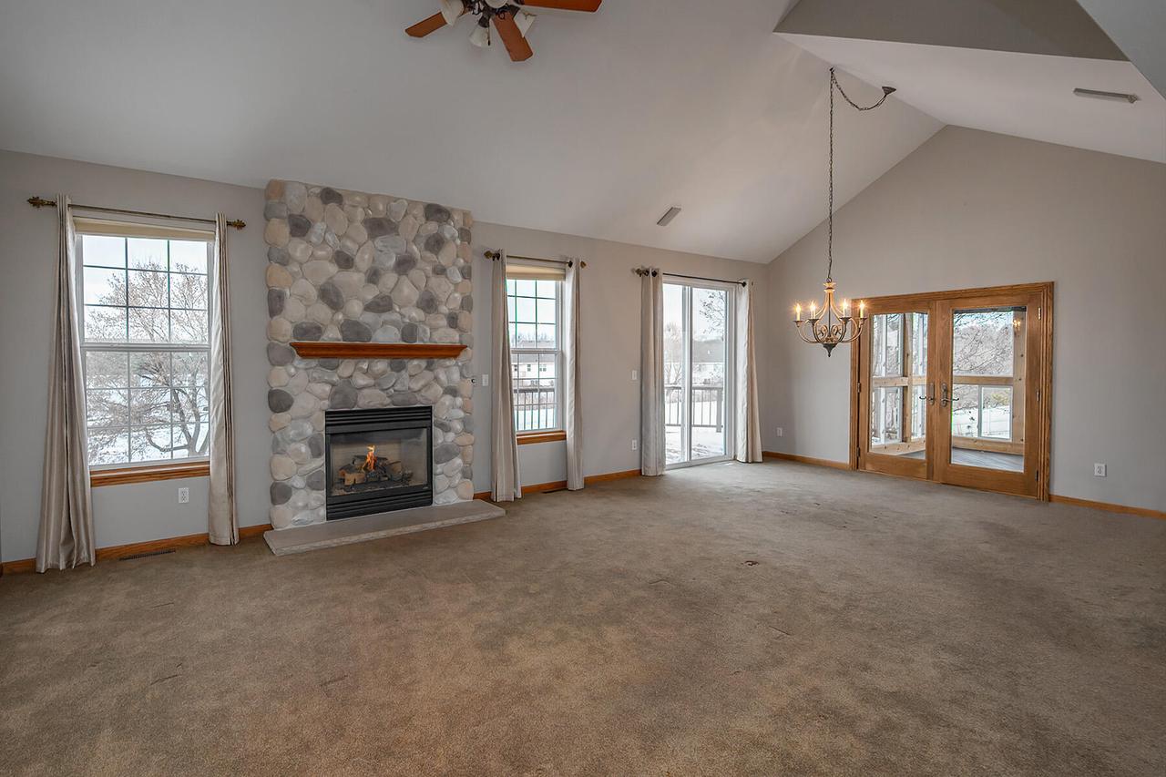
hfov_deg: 104.3
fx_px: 453
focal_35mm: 14
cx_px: 583
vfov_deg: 81.2
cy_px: 388
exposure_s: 1/200
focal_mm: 14
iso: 400
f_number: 6.3
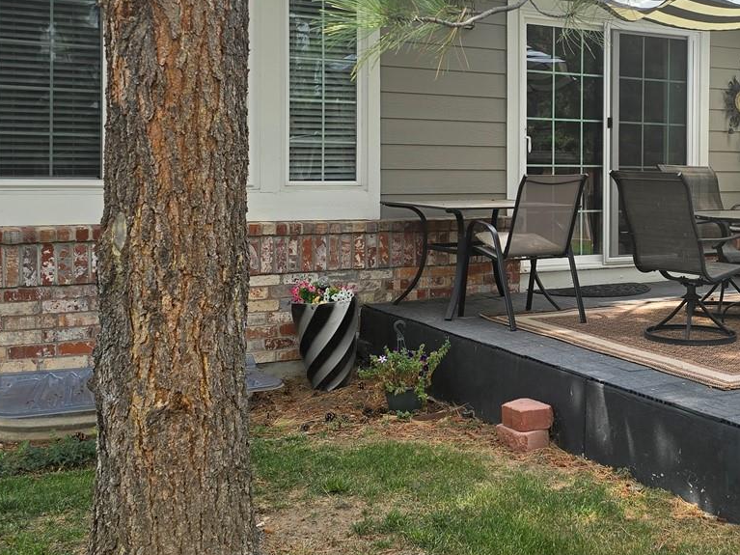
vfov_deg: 30.0
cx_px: 620
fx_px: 1026
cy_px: 185
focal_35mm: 48
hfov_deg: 37.8
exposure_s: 1/254
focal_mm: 6.3
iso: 12
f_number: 1.7
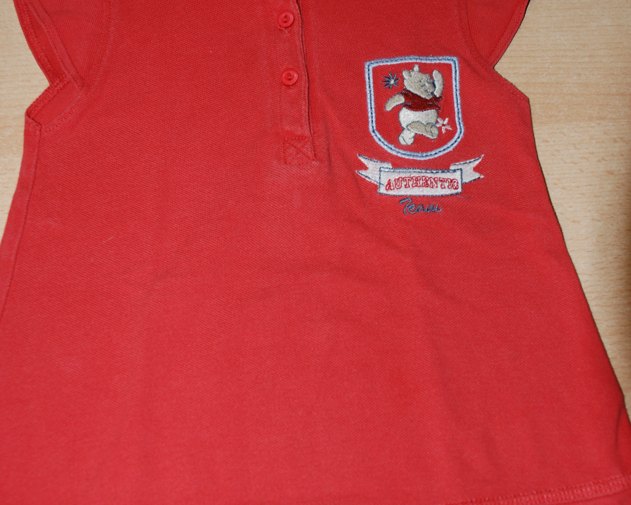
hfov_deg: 36.7
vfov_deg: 29.7
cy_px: 262
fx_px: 953
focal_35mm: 51
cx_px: 314
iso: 200
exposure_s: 1/60
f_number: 4
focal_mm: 24
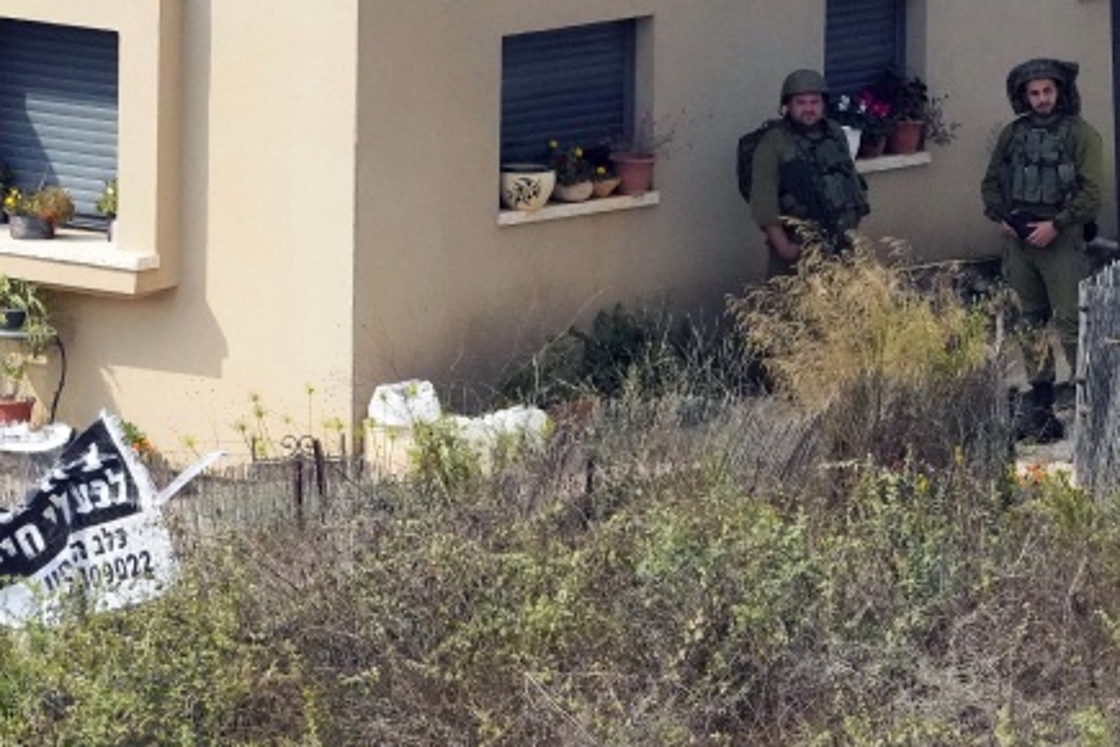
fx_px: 51547
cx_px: 984
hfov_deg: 1.2
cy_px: 327
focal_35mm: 1657
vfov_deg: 0.8
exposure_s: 1/5000
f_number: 10
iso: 4000
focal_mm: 600
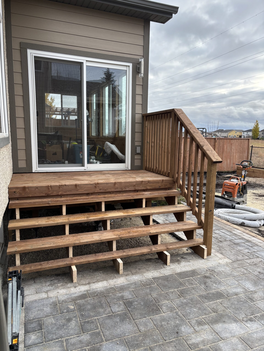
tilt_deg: -7.9
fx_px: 264
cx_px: 132
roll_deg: -1.8
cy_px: 176
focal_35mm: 26
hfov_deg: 53.1
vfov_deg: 67.3
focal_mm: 5.96
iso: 50
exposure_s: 1/307
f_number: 1.6
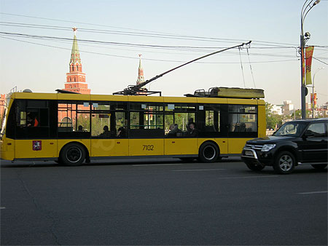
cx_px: 164
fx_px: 493
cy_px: 123
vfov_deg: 28.1
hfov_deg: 36.8
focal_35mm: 52
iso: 64
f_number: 3.8
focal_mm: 8.8
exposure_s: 1/238
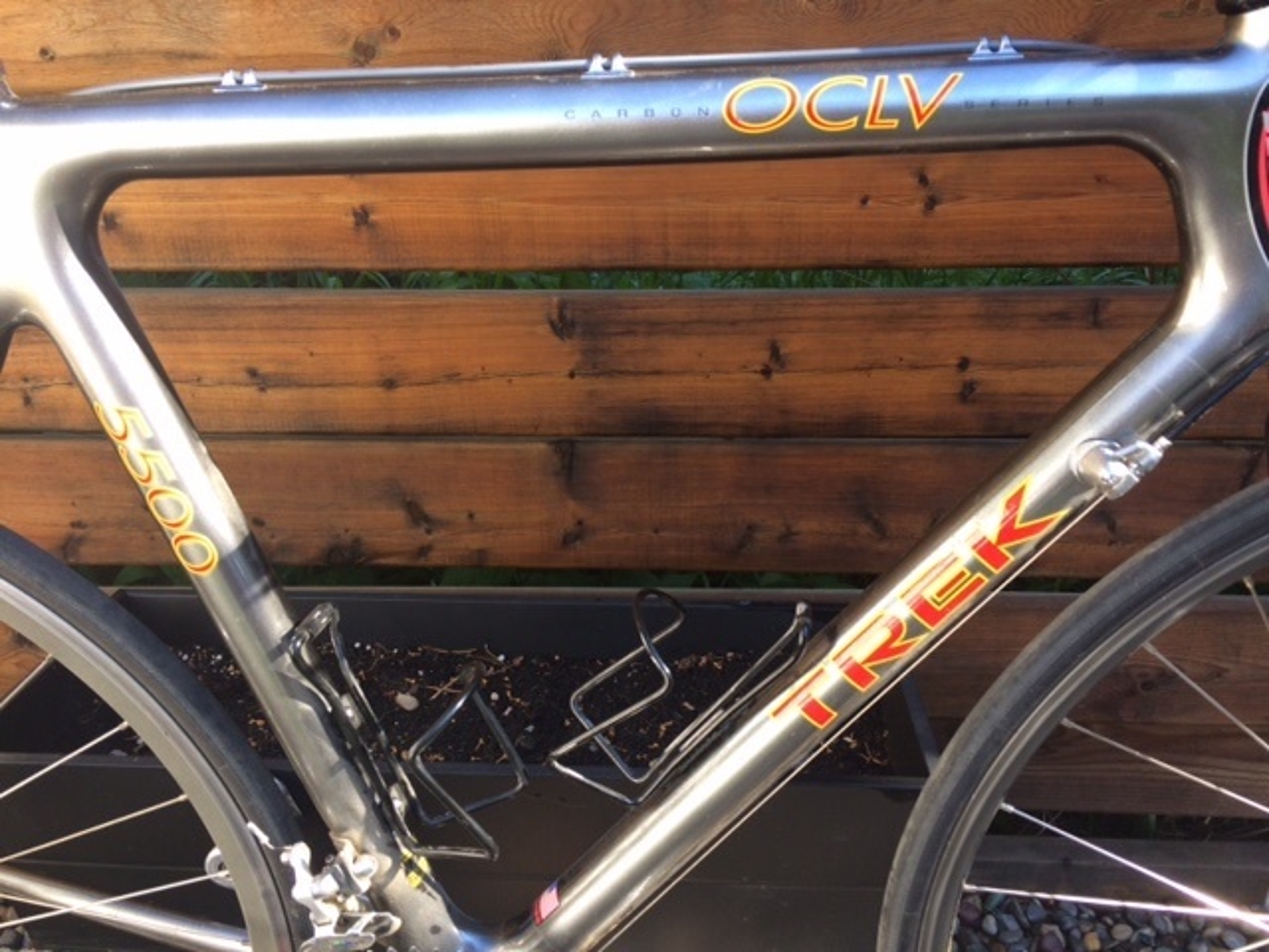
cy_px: 476
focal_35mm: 29
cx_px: 634
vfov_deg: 48.2
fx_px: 1063
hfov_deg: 61.7
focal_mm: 4.15
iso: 32
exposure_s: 1/120
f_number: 2.2
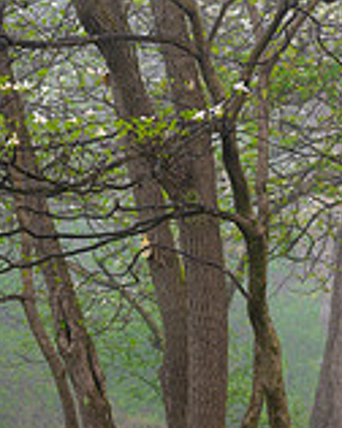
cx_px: 361
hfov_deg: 5.0
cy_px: 81
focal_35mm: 310
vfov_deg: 6.2
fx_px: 3930
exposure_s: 1/3
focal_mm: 116
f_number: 13
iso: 100
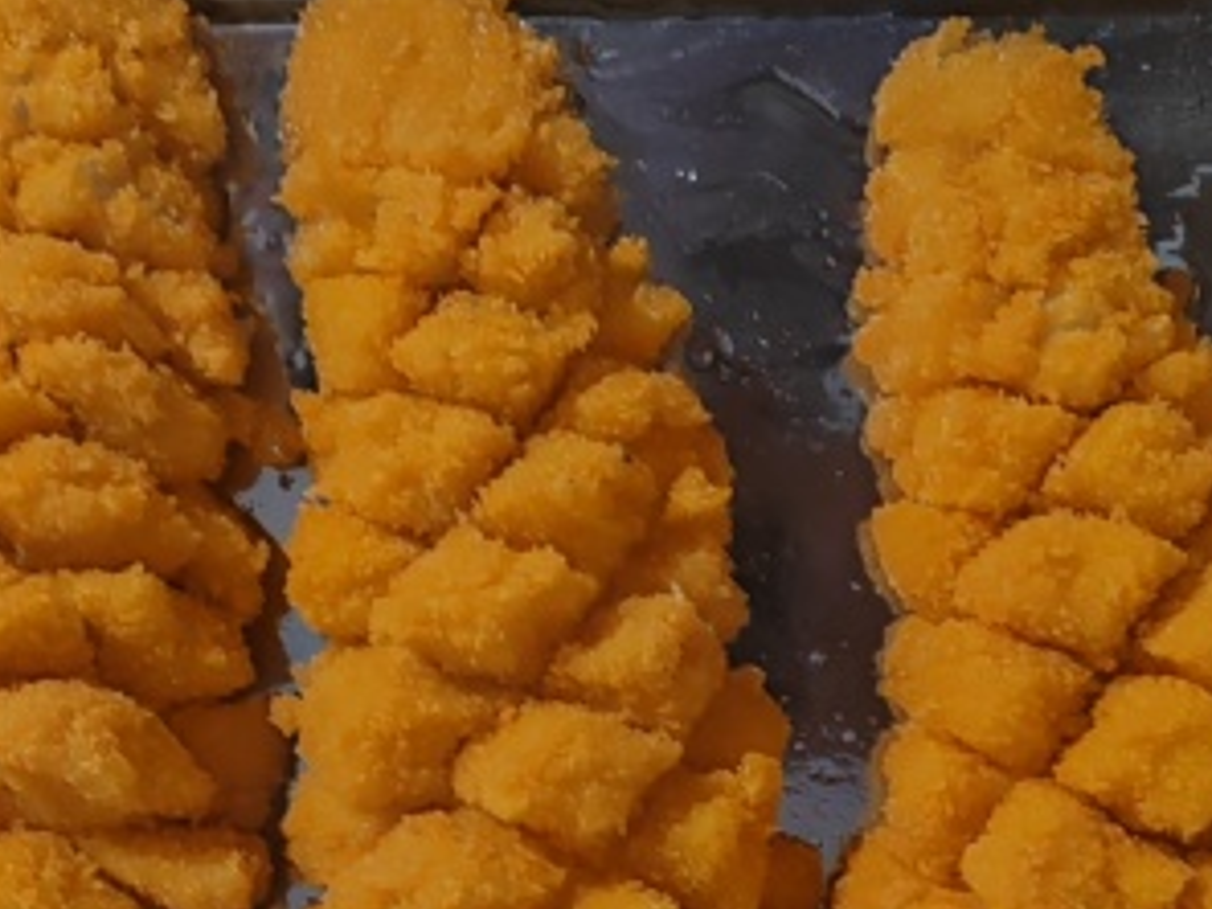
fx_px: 2556
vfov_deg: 19.8
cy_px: 831
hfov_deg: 26.7
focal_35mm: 73
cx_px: 684
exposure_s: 1/33
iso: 10000
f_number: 1.8
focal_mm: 6.14
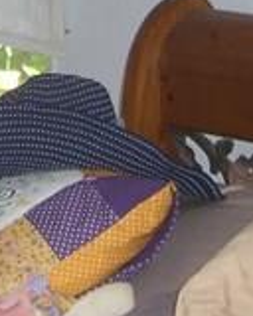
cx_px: 49
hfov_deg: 6.5
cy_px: -168
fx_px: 2218
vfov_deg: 8.0
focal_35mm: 237
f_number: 2.7
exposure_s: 1/60
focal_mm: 6.2
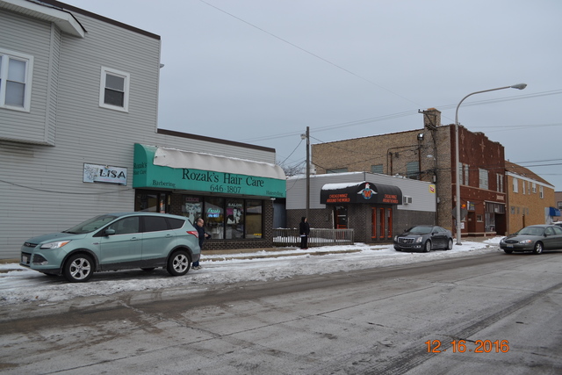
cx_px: 281
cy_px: 188
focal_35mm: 27
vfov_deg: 48.0
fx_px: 422
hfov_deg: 67.4
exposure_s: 1/125
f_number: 5.6
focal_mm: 18
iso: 100
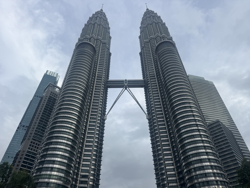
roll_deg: +0.6
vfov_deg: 56.8
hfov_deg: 71.6
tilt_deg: +44.6
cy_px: 94
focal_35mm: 24
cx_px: 125
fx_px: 173
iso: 80
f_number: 1.78
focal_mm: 6.76
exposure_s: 1/2506
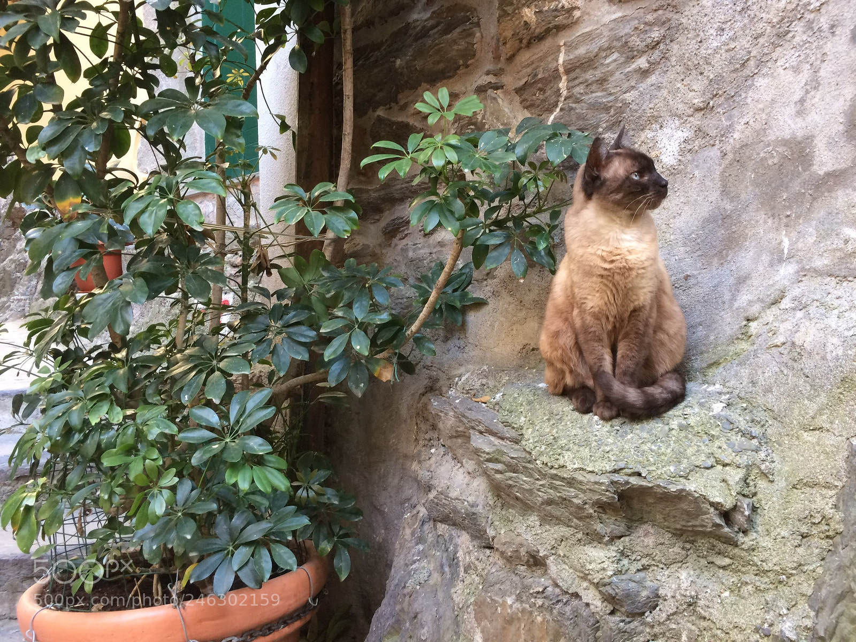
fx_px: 717
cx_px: 428
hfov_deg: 61.7
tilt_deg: -0.2
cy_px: 321
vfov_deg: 48.2
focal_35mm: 29
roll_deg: +0.1
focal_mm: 4.15
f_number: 2.2
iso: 50
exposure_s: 1/33
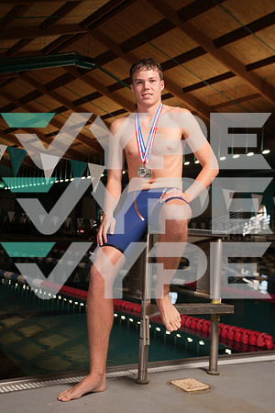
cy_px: 206
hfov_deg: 29.9
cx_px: 138
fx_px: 516
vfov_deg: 43.6
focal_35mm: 45
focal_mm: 45
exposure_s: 1/160
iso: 250
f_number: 5.6
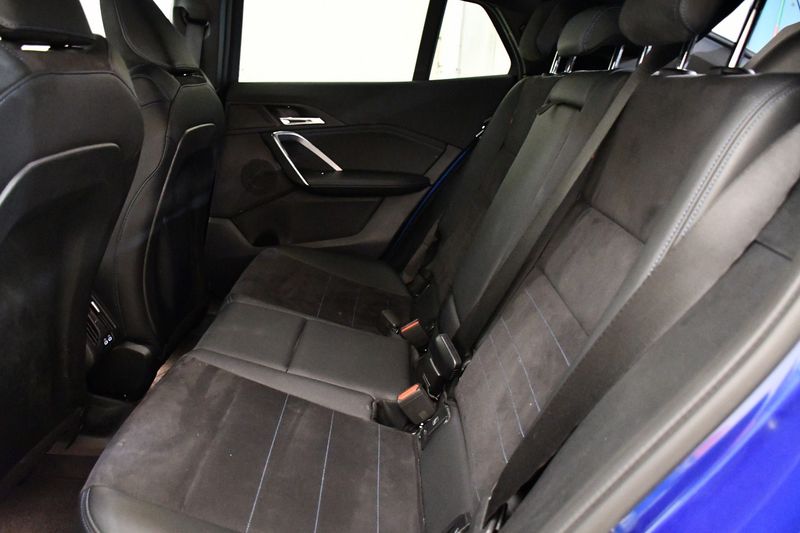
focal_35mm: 27
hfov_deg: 67.4
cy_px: 266
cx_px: 400
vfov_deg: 47.9
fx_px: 600
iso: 12800
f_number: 3.5
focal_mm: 18
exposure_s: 1/60
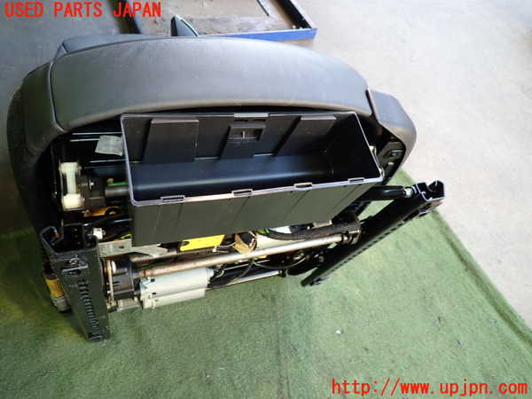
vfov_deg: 54.9
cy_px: 200
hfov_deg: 69.4
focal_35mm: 25
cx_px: 266
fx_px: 384
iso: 200
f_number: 2
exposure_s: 1/30
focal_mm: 4.5
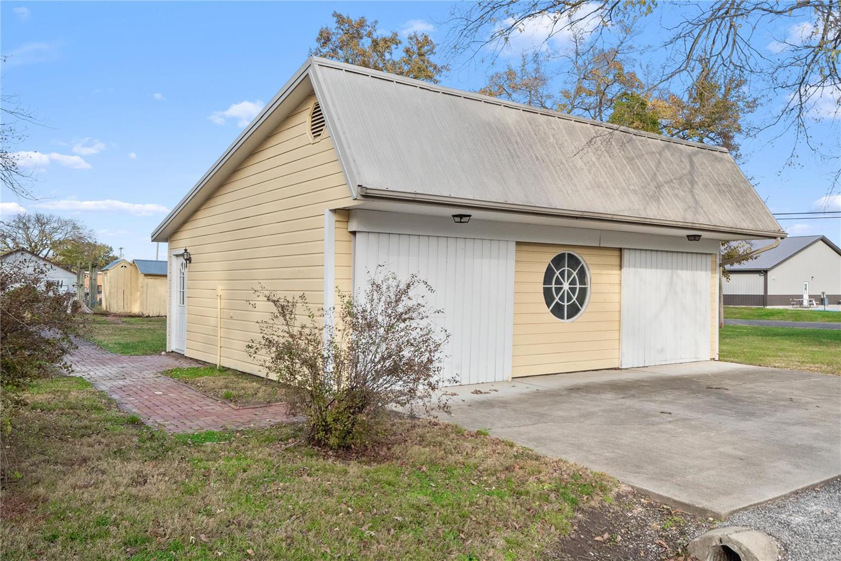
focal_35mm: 30
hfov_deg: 61.9
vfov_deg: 43.6
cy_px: 280
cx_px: 420
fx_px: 701
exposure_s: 1/320
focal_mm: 15
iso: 400
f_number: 7.1
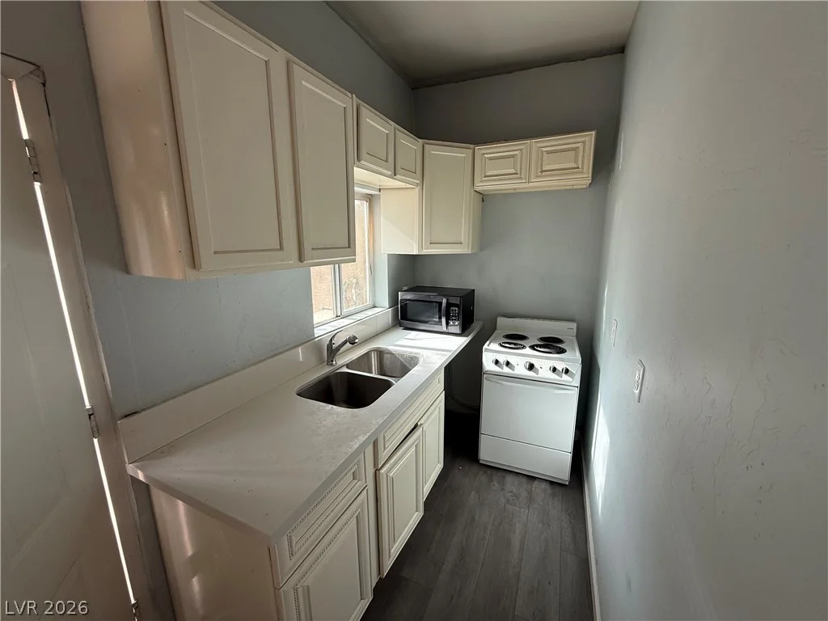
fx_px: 335
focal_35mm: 14
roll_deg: +0.6
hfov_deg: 102.1
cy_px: 310
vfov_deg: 85.7
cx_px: 414
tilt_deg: -11.1
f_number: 2.2
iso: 64
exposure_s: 1/102
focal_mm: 2.22
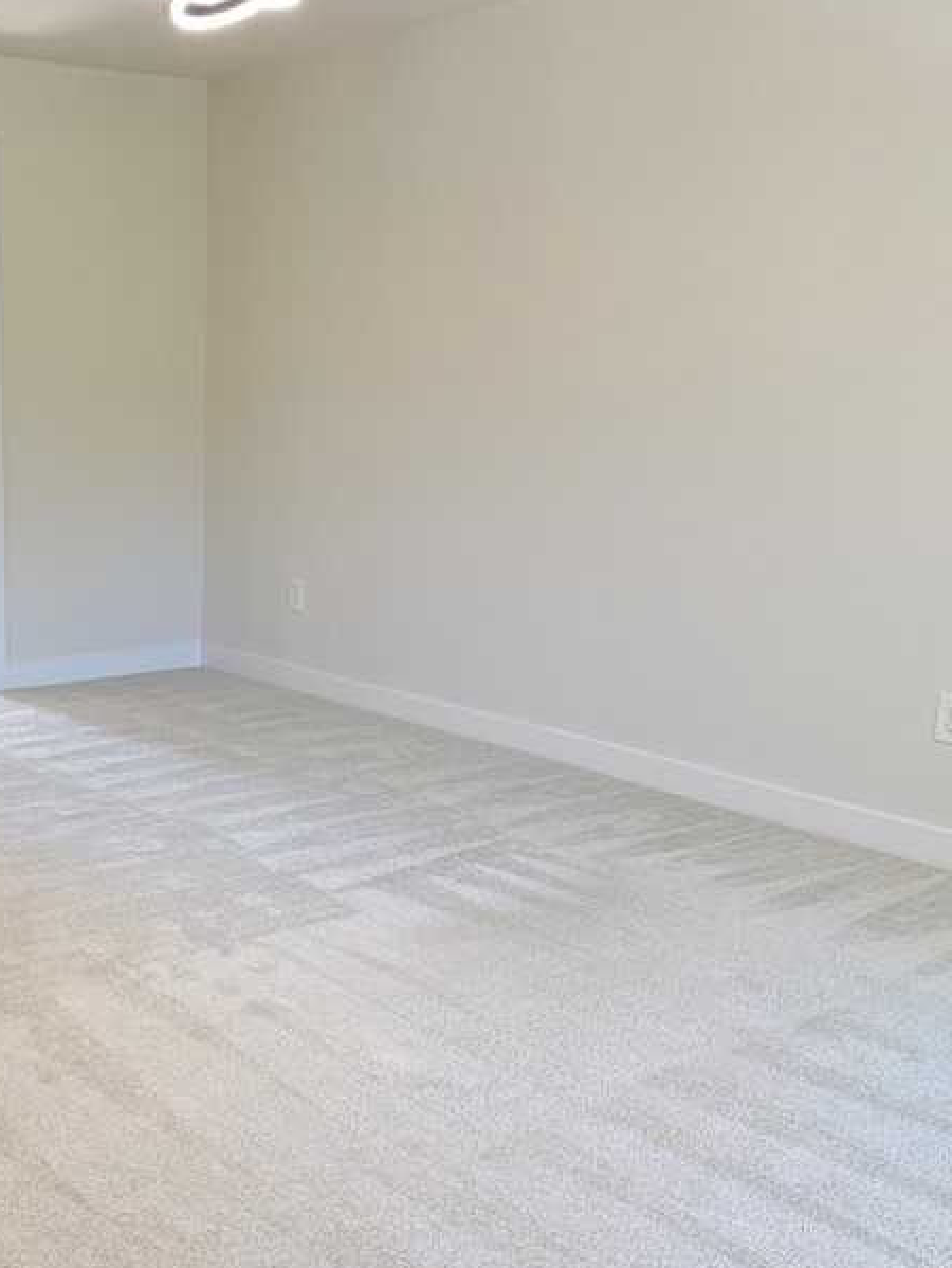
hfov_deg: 34.0
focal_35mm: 41
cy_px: 690
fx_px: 1502
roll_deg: -0.4
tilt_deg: -11.3
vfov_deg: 45.7
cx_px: 173
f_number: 1.78
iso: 200
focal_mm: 6.76
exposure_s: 1/206
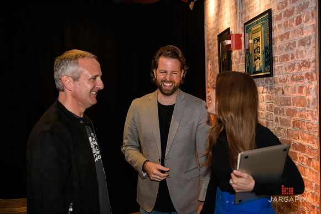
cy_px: 107
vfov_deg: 29.9
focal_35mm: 45
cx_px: 160
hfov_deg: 43.6
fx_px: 401
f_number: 3.2
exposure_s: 1/125
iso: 1250
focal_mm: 45
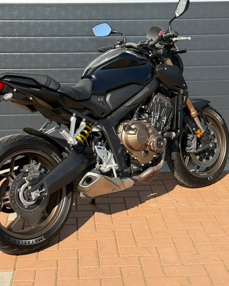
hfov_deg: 24.2
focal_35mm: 63
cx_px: 107
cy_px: 142
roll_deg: +1.4
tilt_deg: -12.9
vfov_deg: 30.0
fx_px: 534
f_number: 1.78
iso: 64
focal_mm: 6.76
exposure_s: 1/2667
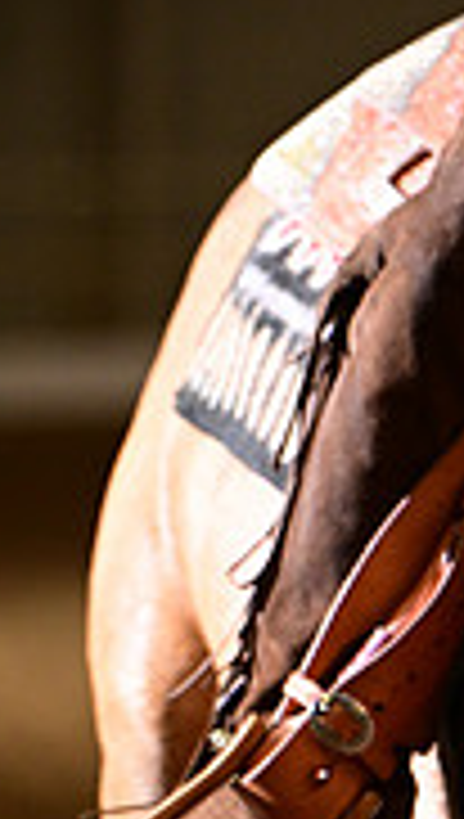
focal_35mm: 667
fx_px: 14522
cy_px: 389
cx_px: 1270
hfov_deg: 1.8
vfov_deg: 3.2
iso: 2000
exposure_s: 1/200
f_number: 4.5
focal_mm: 200
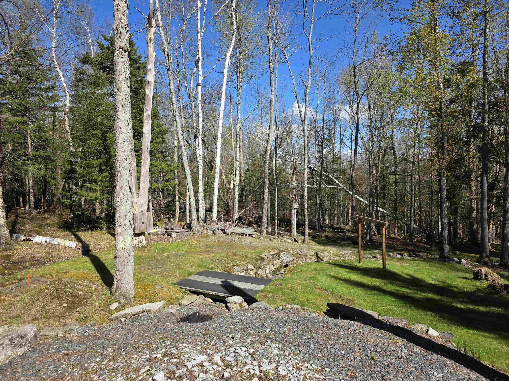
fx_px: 338
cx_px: 254
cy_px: 190
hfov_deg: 73.9
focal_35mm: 23
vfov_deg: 58.9
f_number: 1.7
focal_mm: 6.3
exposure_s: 1/4057
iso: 80
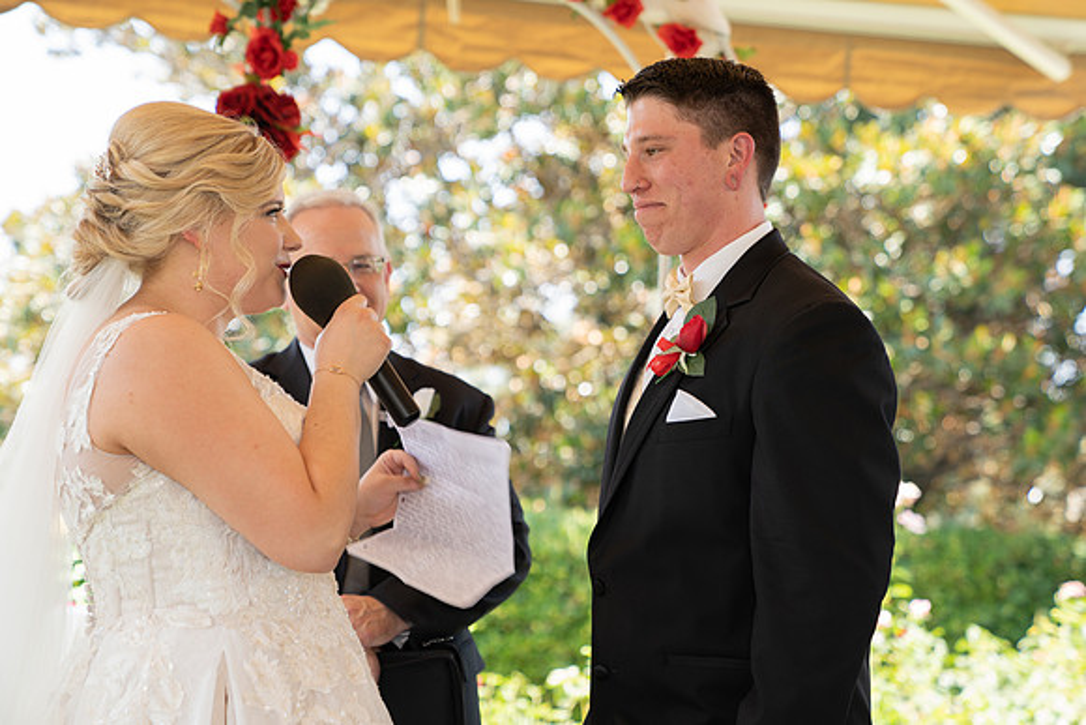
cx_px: 571
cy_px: 382
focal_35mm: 74
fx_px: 2223
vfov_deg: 18.5
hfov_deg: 27.5
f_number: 3.2
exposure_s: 1/100
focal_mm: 70
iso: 100
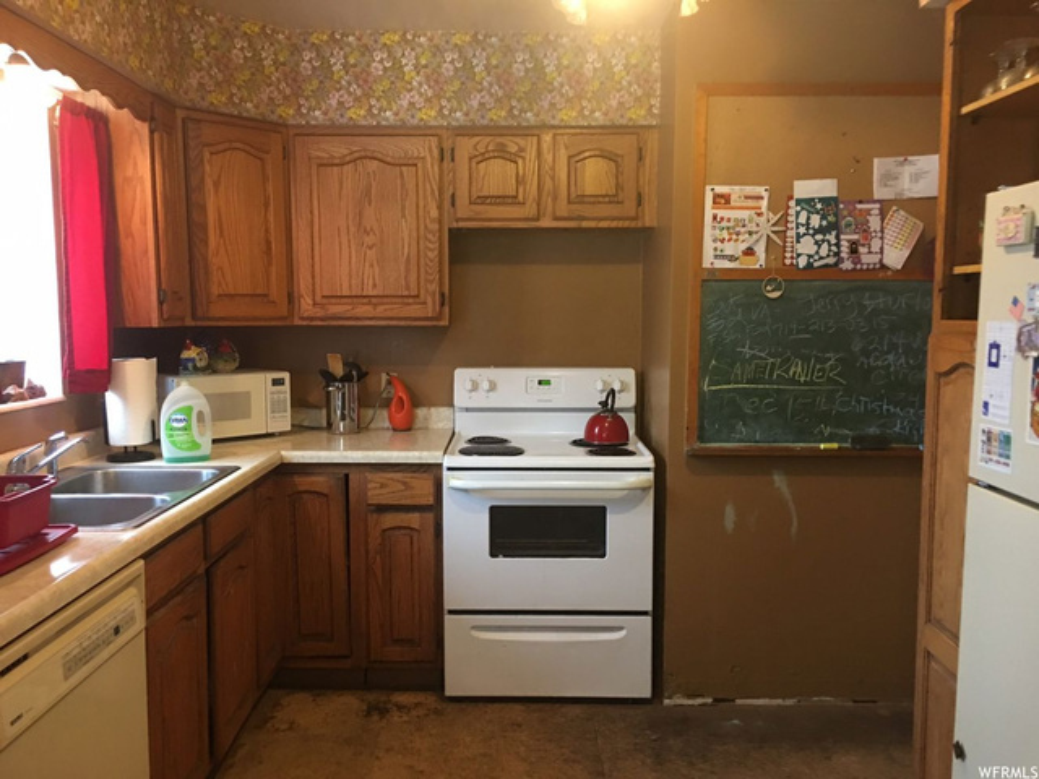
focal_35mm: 29
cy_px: 390
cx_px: 520
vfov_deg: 48.2
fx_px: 870
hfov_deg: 61.7
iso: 80
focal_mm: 4.15
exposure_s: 1/8
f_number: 2.2
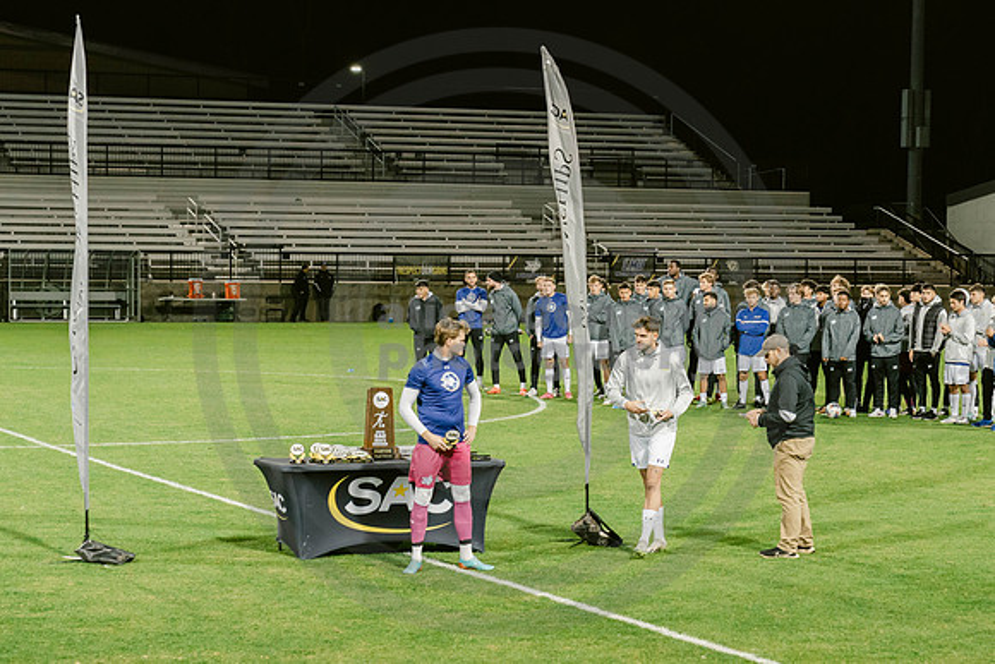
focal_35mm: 103
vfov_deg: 13.3
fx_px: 2849
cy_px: 393
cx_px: 606
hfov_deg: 19.8
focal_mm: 70
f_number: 4.5
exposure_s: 1/200
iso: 2000
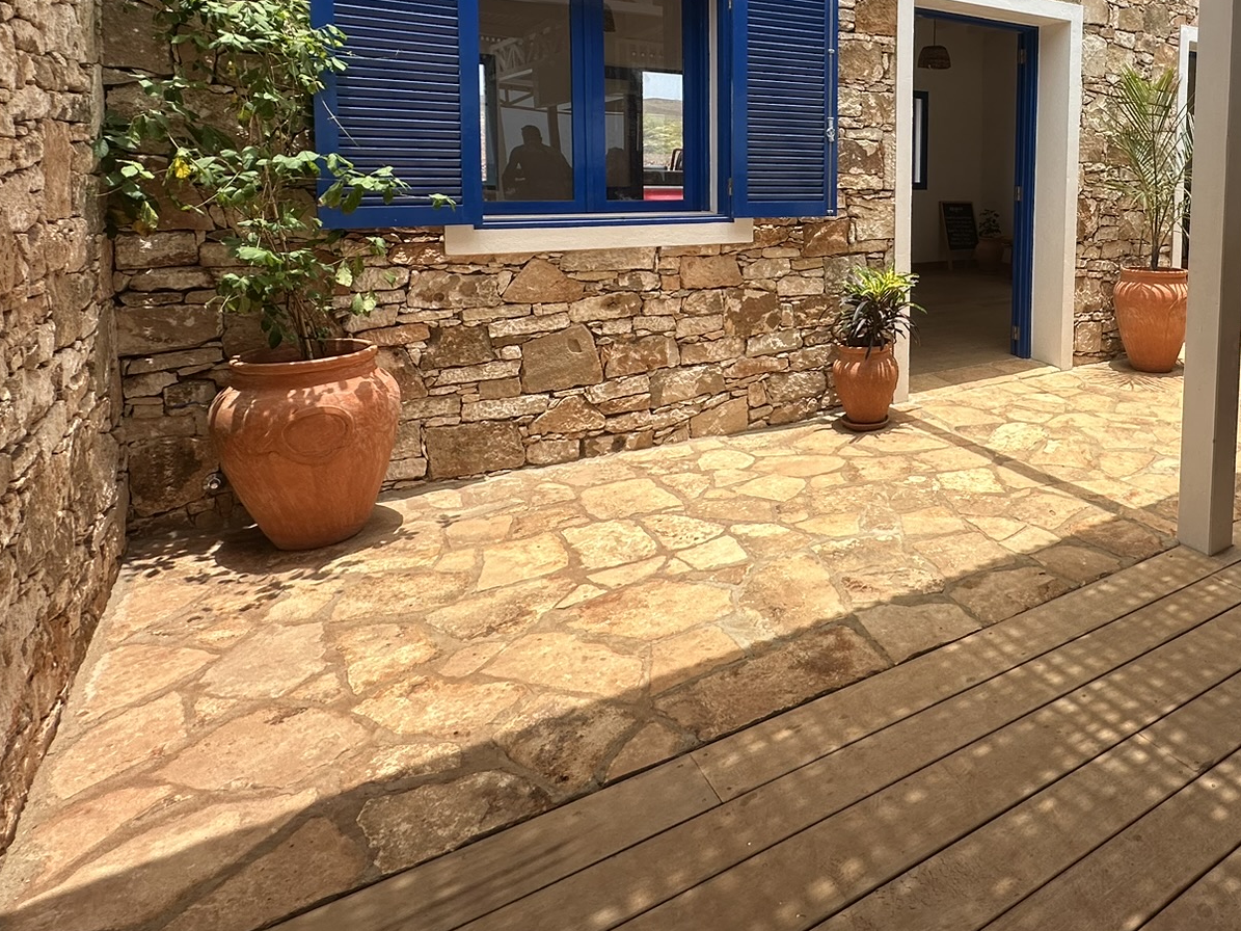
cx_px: 938
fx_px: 860
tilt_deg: -3.8
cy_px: 235
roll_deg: -0.8
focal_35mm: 24
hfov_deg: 66.9
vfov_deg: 54.2
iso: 50
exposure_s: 1/2174
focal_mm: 2.22
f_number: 2.2
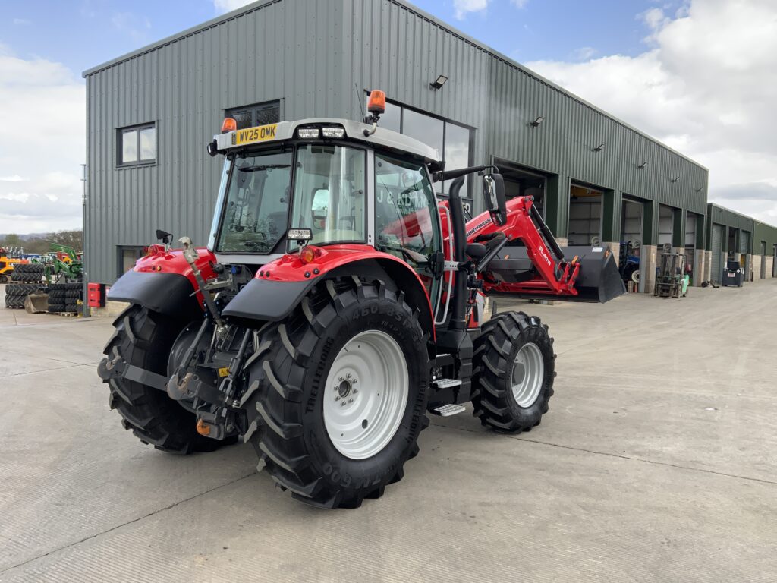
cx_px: 388
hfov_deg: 61.7
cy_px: 292
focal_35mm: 29
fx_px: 651
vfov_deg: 48.2
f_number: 1.8
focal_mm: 3
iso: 16
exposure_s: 1/309
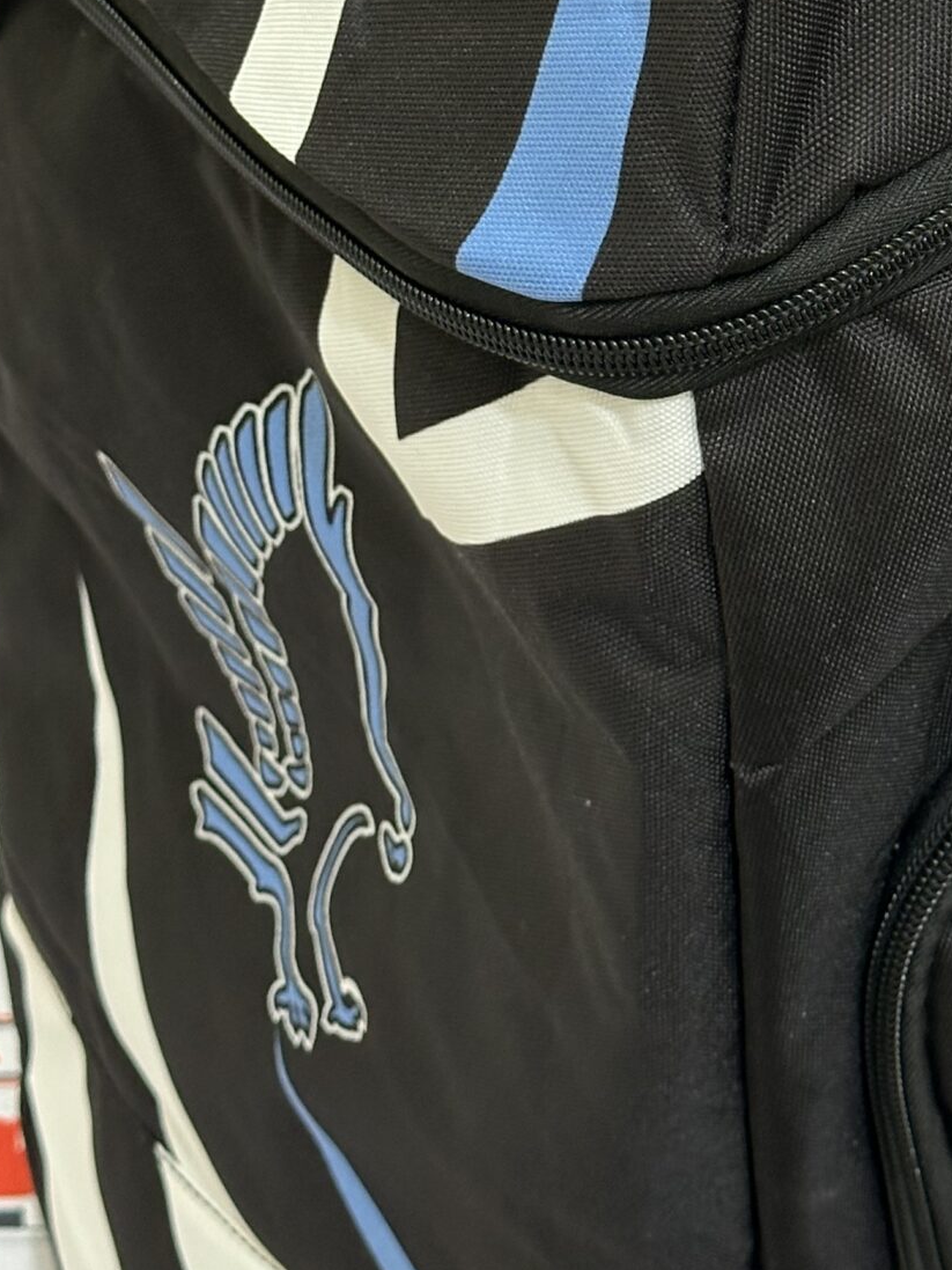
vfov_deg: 17.4
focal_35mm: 112
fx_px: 4106
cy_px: 170
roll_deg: -1.8
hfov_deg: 13.1
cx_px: 873
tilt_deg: -42.0
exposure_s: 1/50
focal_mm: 6.86
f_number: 1.78
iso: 250
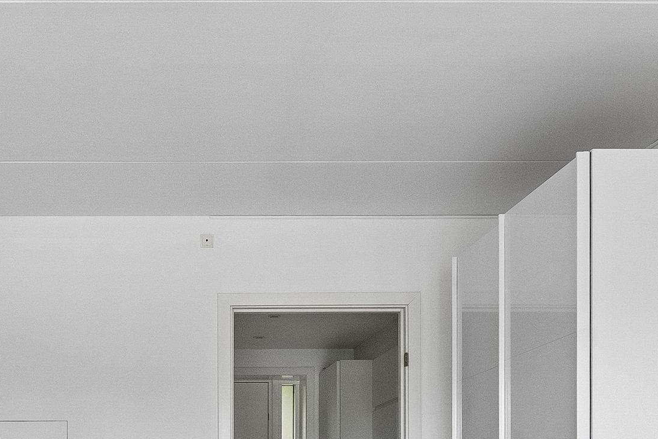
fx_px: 896
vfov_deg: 25.6
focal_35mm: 49
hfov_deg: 38.7
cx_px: 124
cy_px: 478
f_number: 10
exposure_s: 1/50
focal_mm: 12
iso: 200
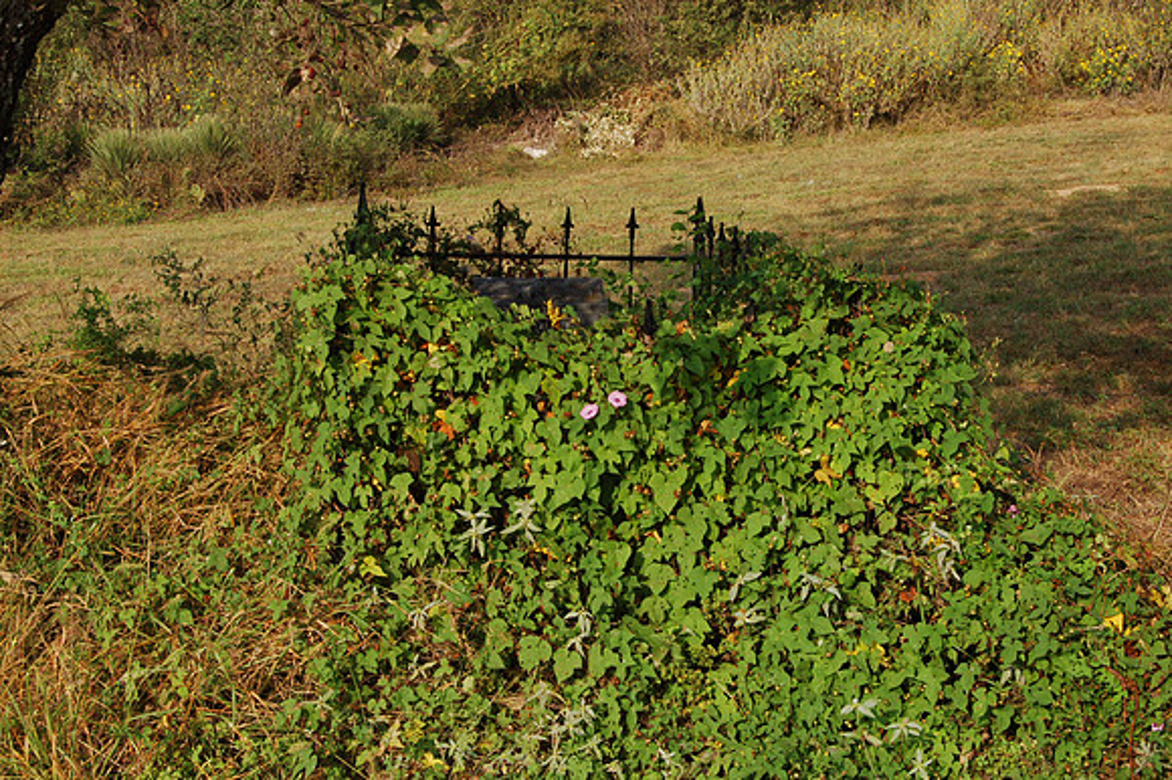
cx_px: 586
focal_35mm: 57
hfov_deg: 35.1
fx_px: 1855
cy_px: 390
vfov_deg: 23.8
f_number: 13
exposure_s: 1/640
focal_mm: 38
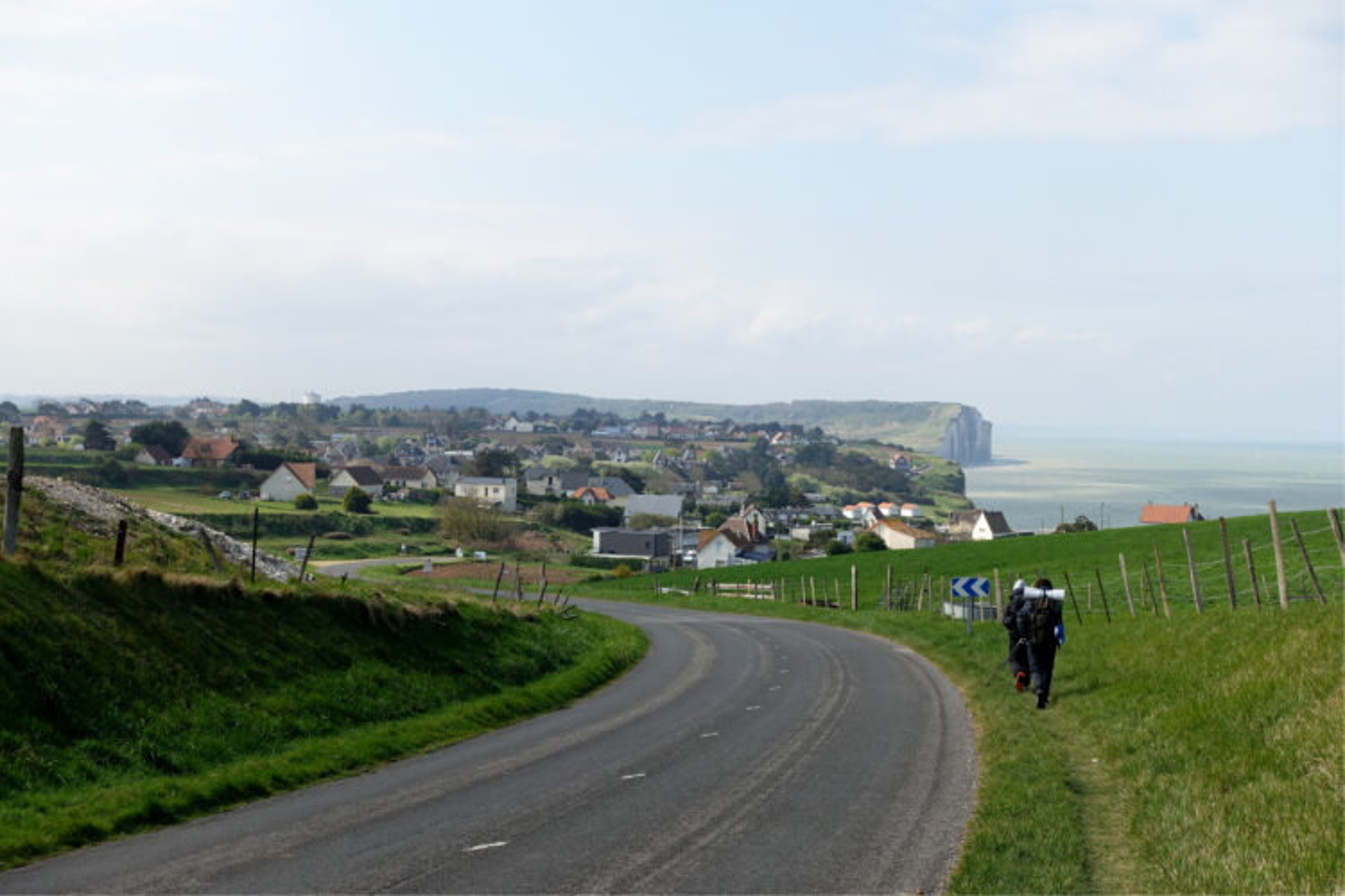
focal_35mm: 29
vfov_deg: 45.0
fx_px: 1083
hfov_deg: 63.7
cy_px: 448
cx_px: 672
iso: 125
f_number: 4
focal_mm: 10.81
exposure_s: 1/400
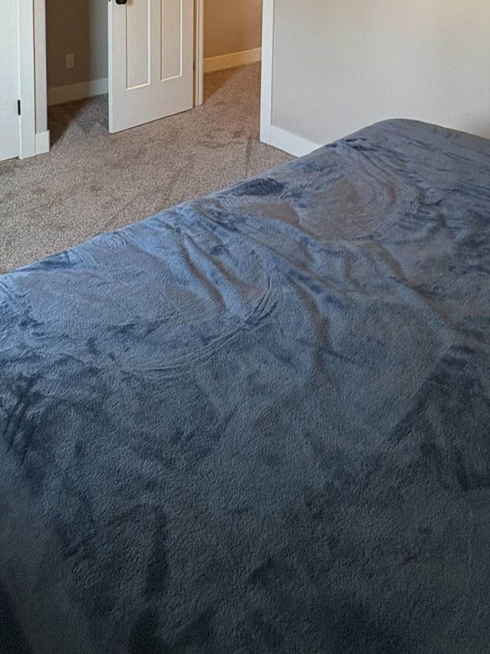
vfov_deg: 47.3
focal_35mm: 30
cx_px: 184
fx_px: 566
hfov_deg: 46.4
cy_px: -31
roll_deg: -0.6
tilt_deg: -4.8
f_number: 2.2
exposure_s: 1/60
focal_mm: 2.22
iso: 250
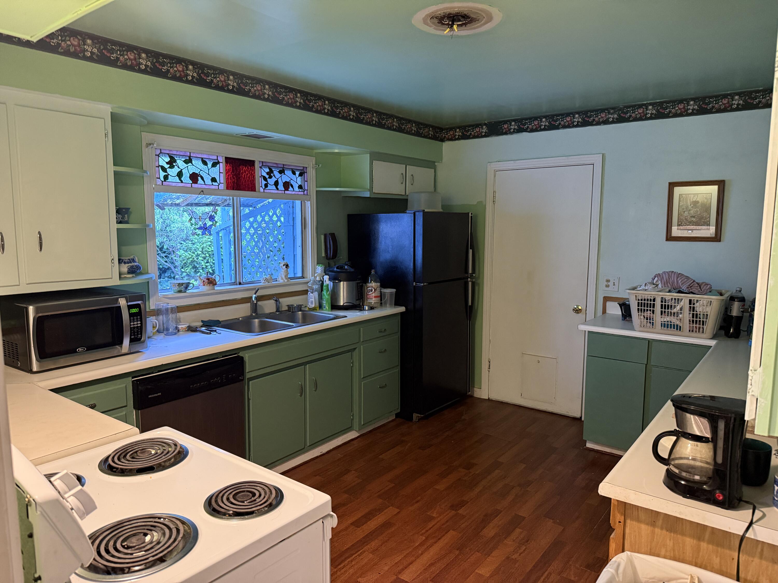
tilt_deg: -6.6
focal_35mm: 24
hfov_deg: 71.6
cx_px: 389
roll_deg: -0.3
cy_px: 292
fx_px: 539
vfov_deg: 56.8
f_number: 1.78
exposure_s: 1/40
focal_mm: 6.76
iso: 640
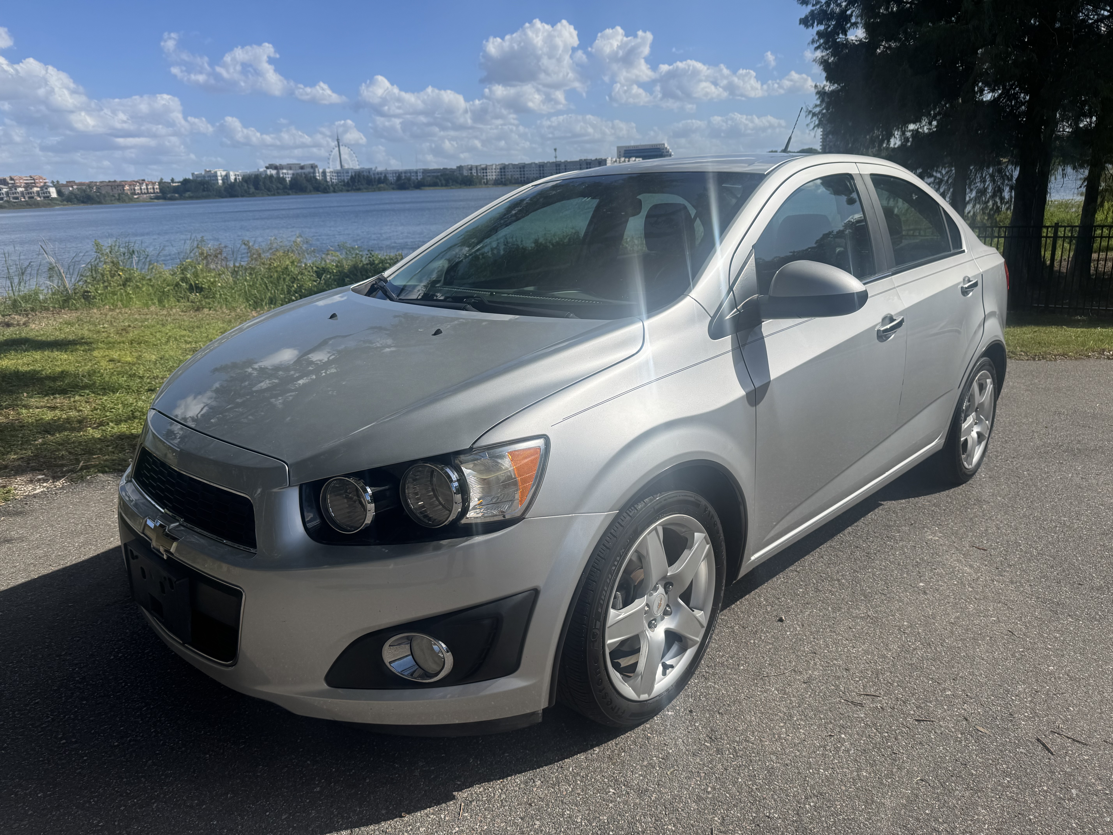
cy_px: 418
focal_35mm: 24
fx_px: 772
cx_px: 556
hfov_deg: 71.6
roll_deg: +2.6
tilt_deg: -17.3
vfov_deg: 56.8
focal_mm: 6.76
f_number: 1.78
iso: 80
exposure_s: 1/7092
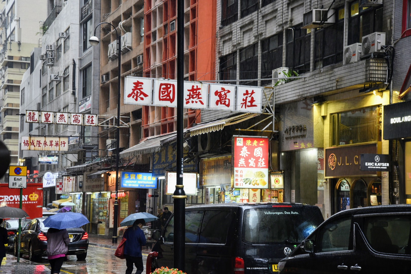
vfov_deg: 16.1
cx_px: 206
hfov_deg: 23.9
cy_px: 137
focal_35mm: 85
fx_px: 970
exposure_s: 1/125
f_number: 5.6
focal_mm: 85
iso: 1600
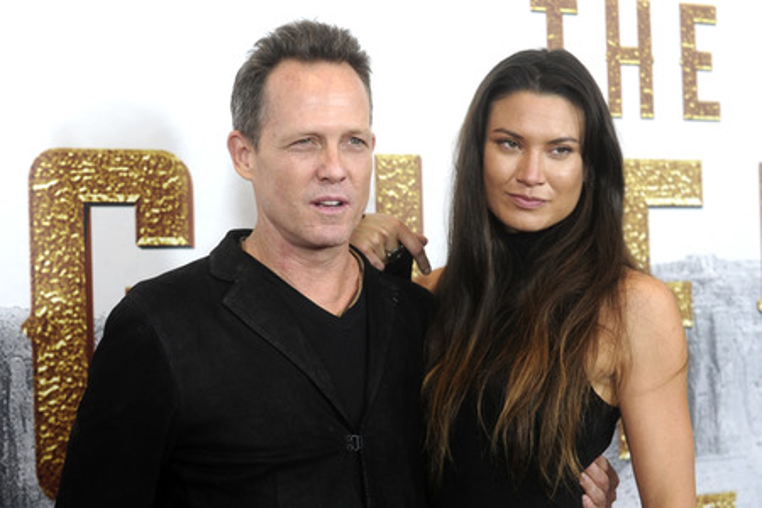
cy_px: 254
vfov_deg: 19.5
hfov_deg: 28.8
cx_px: 381
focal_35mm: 70
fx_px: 1482
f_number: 4.5
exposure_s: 1/250
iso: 1600
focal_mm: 70
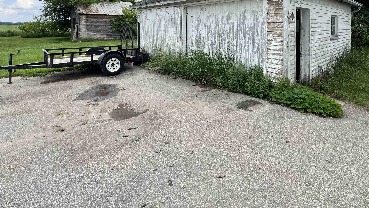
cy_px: 28
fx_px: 196
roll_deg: -0.9
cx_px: 200
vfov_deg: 50.7
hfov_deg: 86.4
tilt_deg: -1.1
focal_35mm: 20
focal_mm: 2.22
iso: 40
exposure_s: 1/669
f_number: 2.2
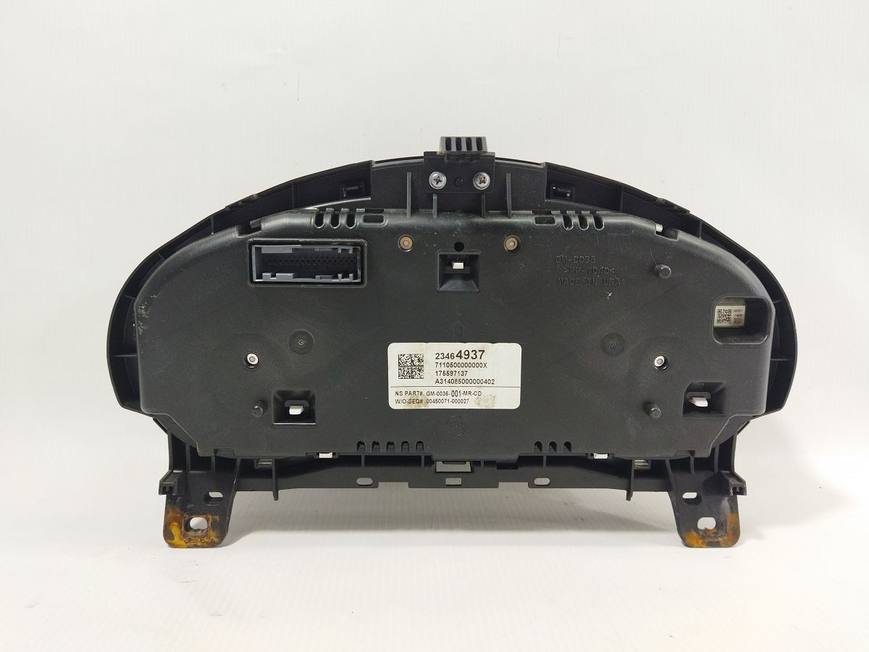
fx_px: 678
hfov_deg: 65.3
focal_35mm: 27
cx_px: 434
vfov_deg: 51.4
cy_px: 326
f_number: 1.79
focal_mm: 4.71
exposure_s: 1/100
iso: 163
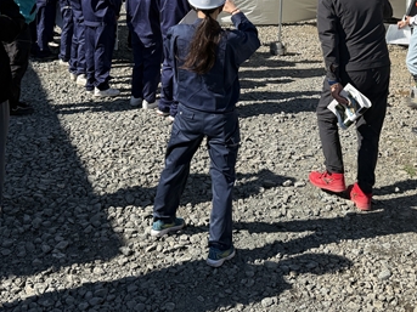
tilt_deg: -5.6
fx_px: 674
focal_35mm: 56
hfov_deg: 34.4
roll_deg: -1.7
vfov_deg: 24.5
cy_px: -21
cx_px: 197
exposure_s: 1/5714
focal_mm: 6.76
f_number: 1.78
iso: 100
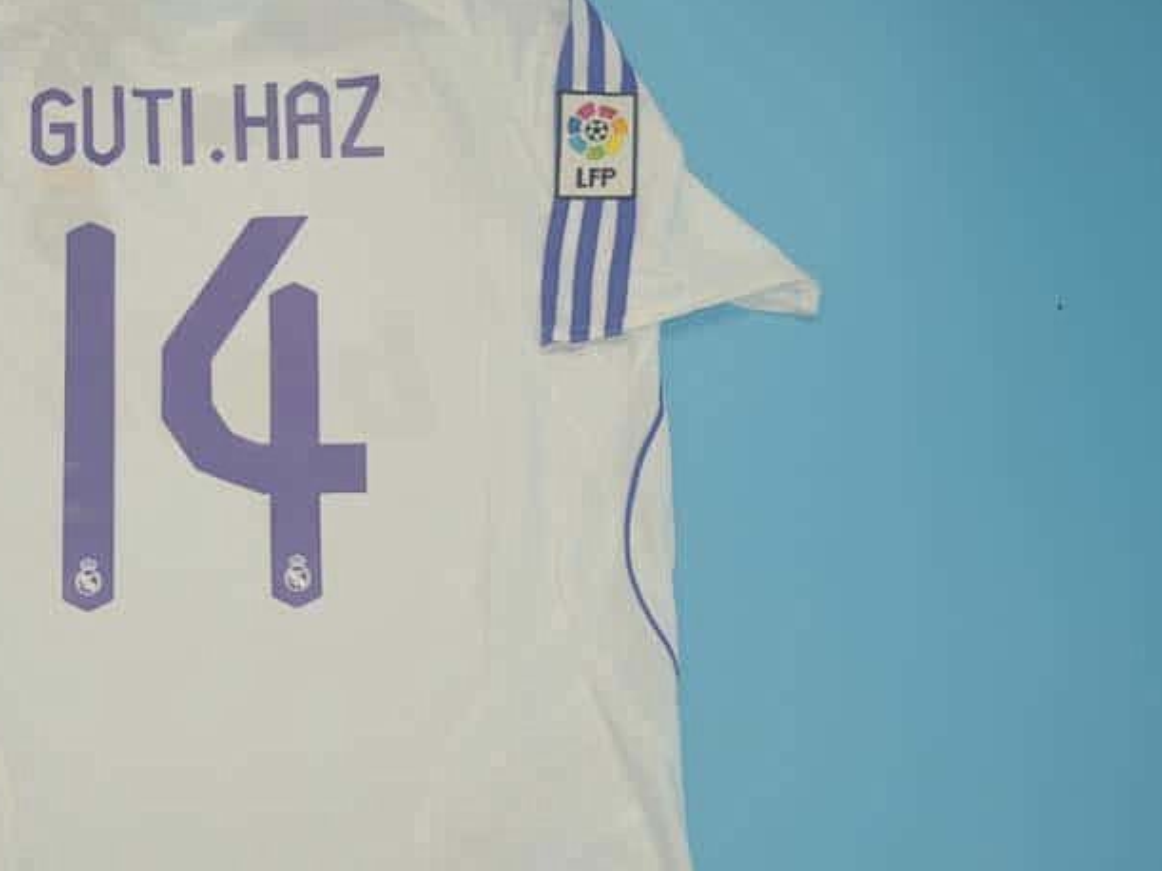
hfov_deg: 36.1
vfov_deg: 28.5
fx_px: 1712
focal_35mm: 51
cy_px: 523
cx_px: 209
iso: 200
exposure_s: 1/200
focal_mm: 20
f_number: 4.5
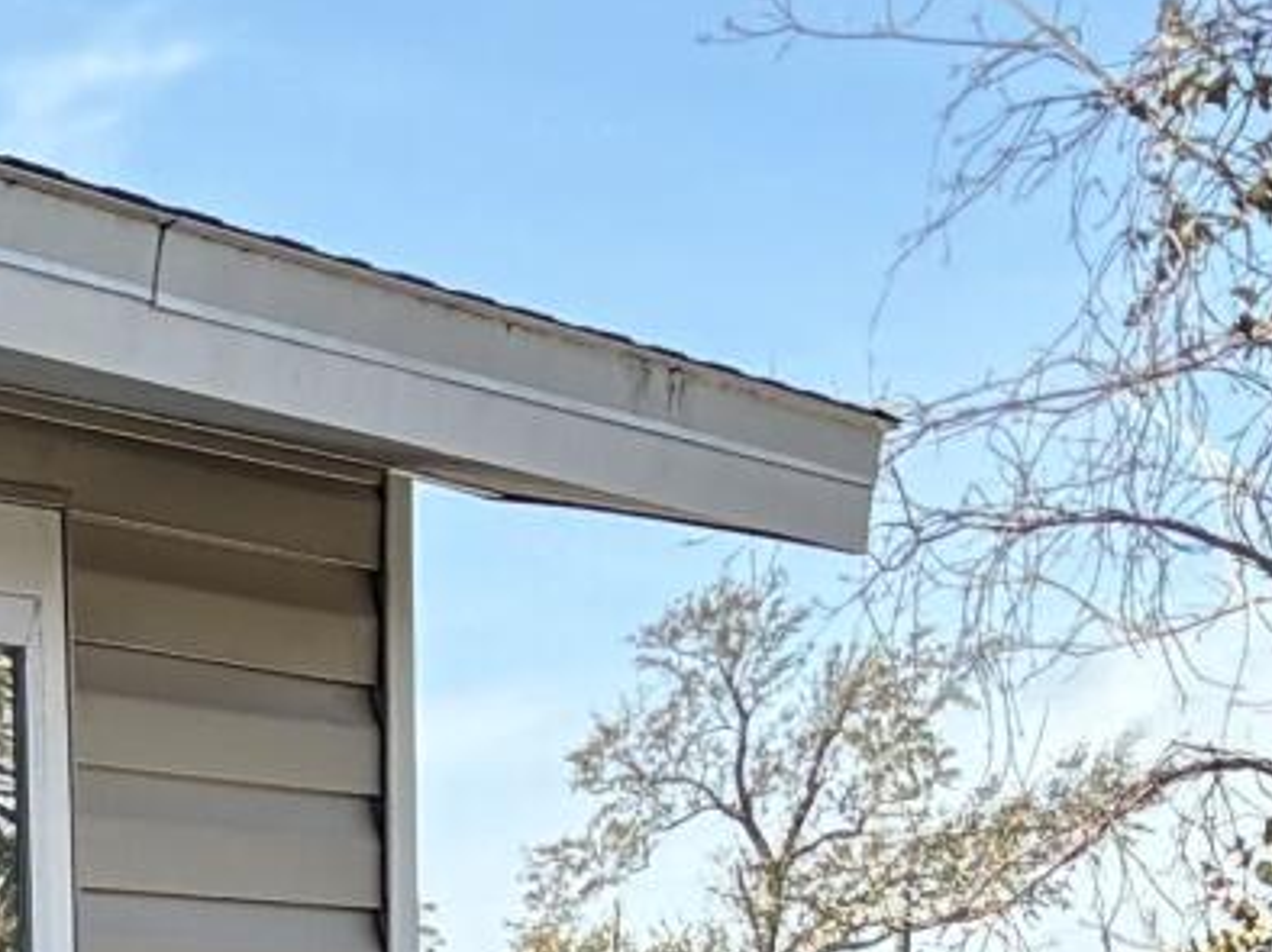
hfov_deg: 8.9
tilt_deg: -10.7
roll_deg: +4.4
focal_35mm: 198
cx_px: -1985
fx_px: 7271
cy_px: 2946
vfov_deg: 6.7
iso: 50
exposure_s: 1/732
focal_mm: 5.96
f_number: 1.6
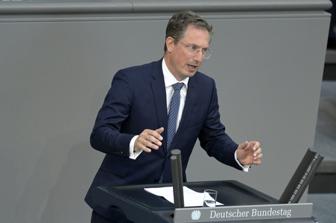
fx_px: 3637
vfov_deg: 3.5
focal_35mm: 390
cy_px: 112
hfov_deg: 5.3
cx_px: 168
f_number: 5.6
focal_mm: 390
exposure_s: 1/500
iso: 8000
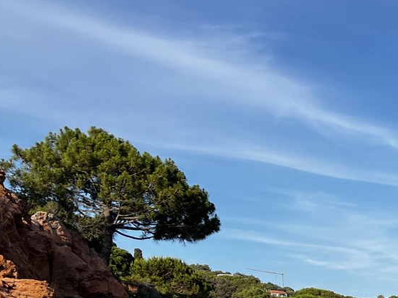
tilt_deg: -3.1
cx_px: 564
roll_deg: +0.4
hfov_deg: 22.3
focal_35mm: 75
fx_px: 862
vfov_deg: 18.2
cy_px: 396
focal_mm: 5.7
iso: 50
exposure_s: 1/3077
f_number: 1.5
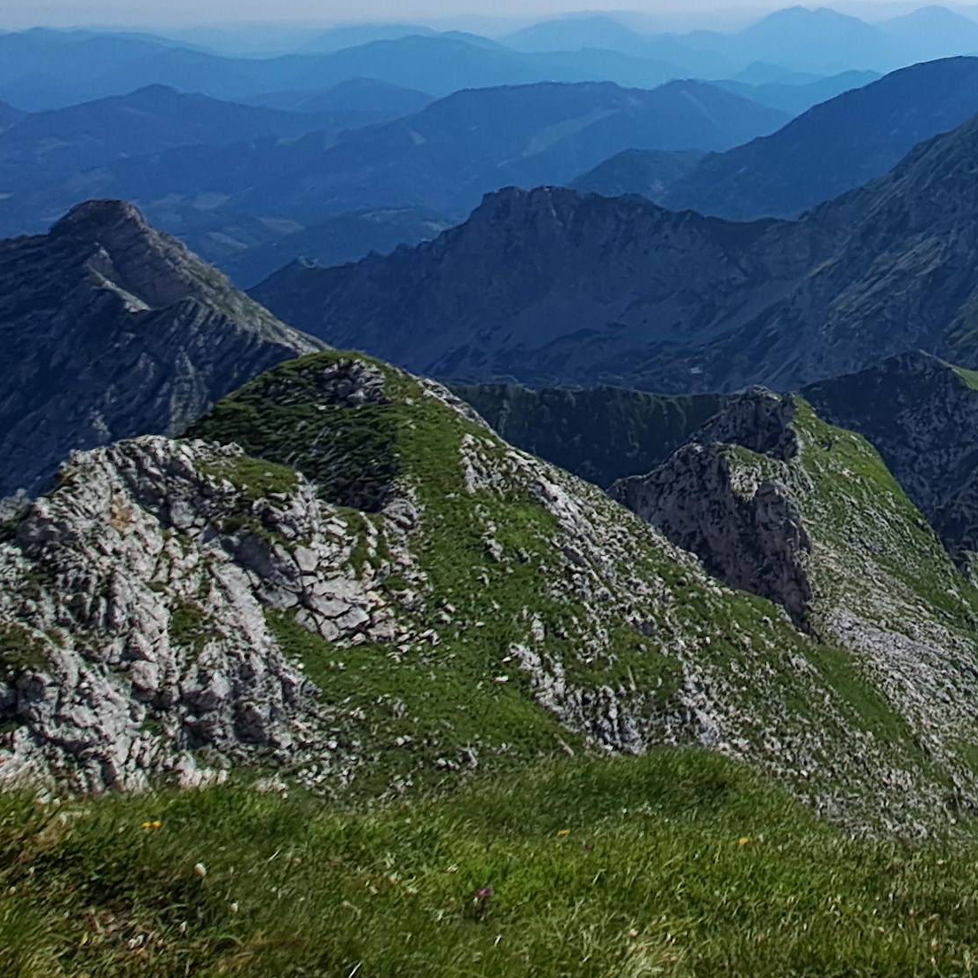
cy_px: 29
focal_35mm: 34
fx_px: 1087
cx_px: 1005
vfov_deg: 42.7
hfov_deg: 41.3
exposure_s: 1/3717
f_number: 2.2
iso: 40
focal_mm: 1.42
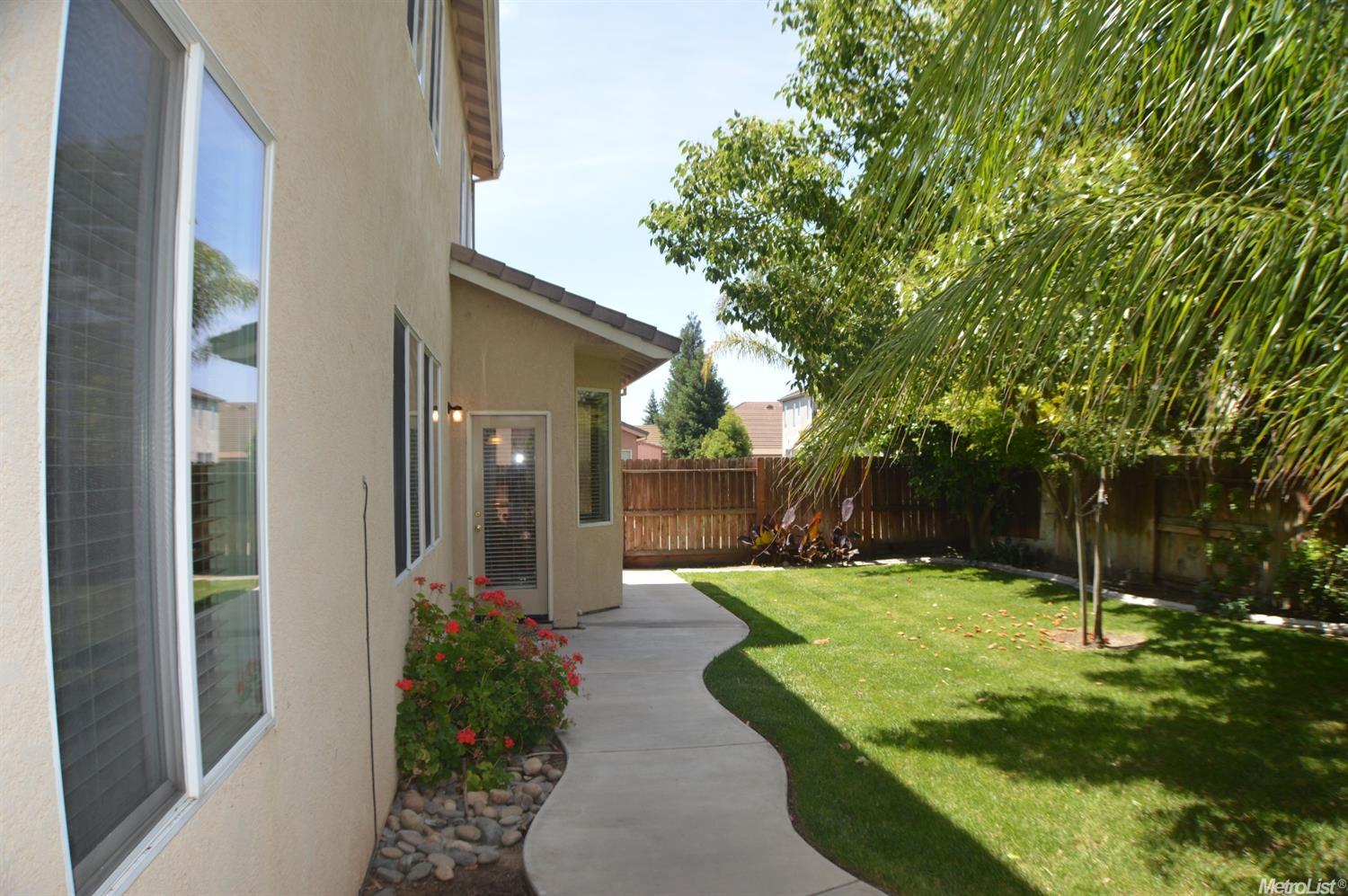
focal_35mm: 33
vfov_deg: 39.9
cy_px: 448
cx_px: 674
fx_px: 1234
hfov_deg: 57.3
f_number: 5
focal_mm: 22
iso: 100
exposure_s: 1/200
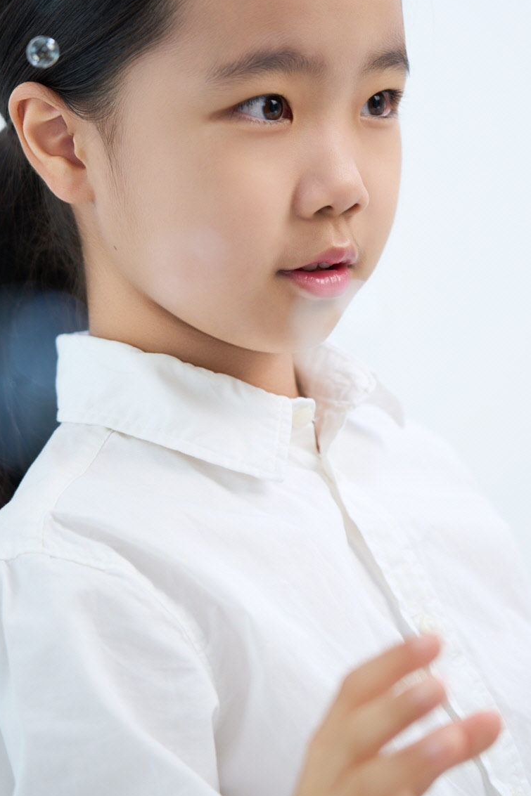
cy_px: 314
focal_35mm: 139
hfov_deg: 9.9
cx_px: 303
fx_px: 3076
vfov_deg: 14.7
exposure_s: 1/125
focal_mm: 105
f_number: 4
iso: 100
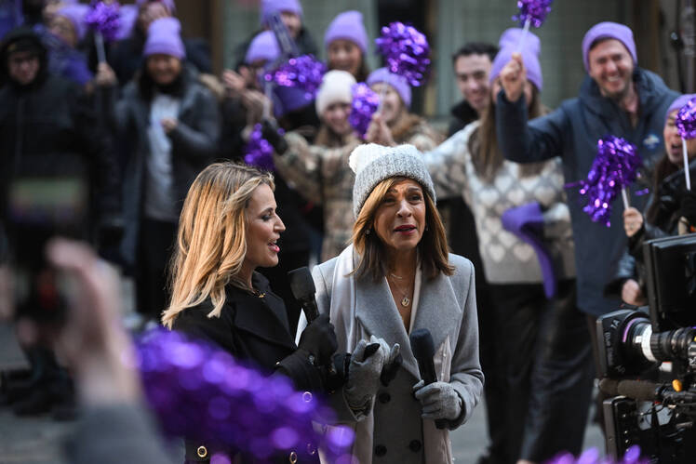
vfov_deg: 9.5
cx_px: 348
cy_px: 232
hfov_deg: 14.2
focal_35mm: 145
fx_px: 2804
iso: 4000
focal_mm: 145
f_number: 2.8
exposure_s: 1/1000
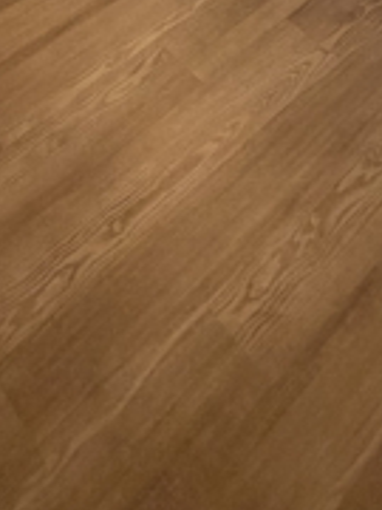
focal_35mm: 52
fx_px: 765
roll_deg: +0.6
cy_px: -203
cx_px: 113
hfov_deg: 27.8
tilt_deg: -31.7
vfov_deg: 28.1
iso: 200
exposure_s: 1/60
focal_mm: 2.22
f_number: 2.2
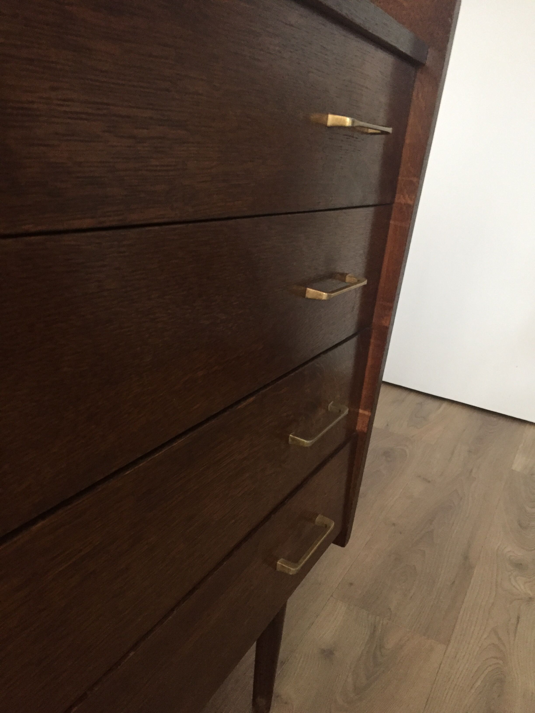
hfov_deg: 48.2
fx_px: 598
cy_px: 356
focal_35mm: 29
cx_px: 268
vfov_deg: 61.7
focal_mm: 4.15
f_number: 2.2
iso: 250
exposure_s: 1/17
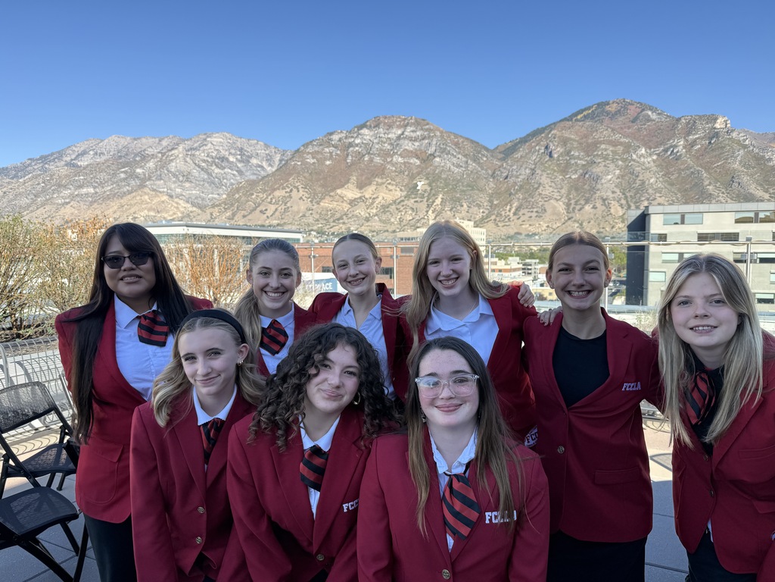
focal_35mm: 24
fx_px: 537
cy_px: 291
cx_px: 388
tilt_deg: -5.1
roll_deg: +0.0
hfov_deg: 71.6
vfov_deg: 56.8
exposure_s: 1/1770
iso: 80
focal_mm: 6.76
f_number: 1.78
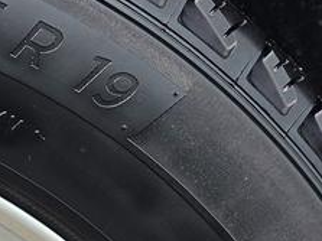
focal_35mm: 132
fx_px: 1227
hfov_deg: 12.5
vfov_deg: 9.7
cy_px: 615
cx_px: -394
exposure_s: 1/2650
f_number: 1.7
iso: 80
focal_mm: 6.3
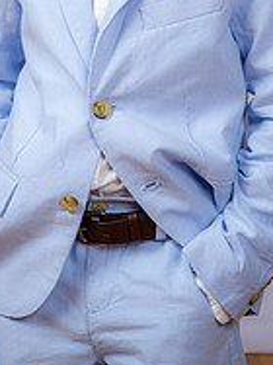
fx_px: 1705
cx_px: 175
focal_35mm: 162
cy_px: -14
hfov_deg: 9.1
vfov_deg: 12.0
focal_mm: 70
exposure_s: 1/160
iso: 250
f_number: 6.3
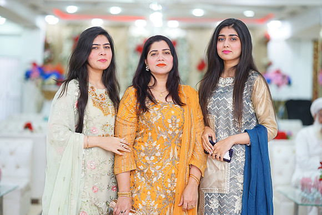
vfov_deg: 16.1
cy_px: 108
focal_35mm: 85
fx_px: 760
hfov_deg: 23.9
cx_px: 161
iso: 400
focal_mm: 85
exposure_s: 1/160
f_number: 2
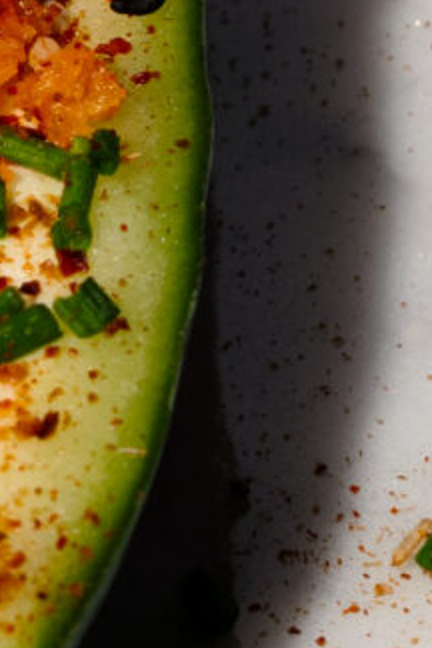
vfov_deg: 2.4
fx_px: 15623
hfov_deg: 1.6
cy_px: 286
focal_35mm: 868
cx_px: -467
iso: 64
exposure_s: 1/200
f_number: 11
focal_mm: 110
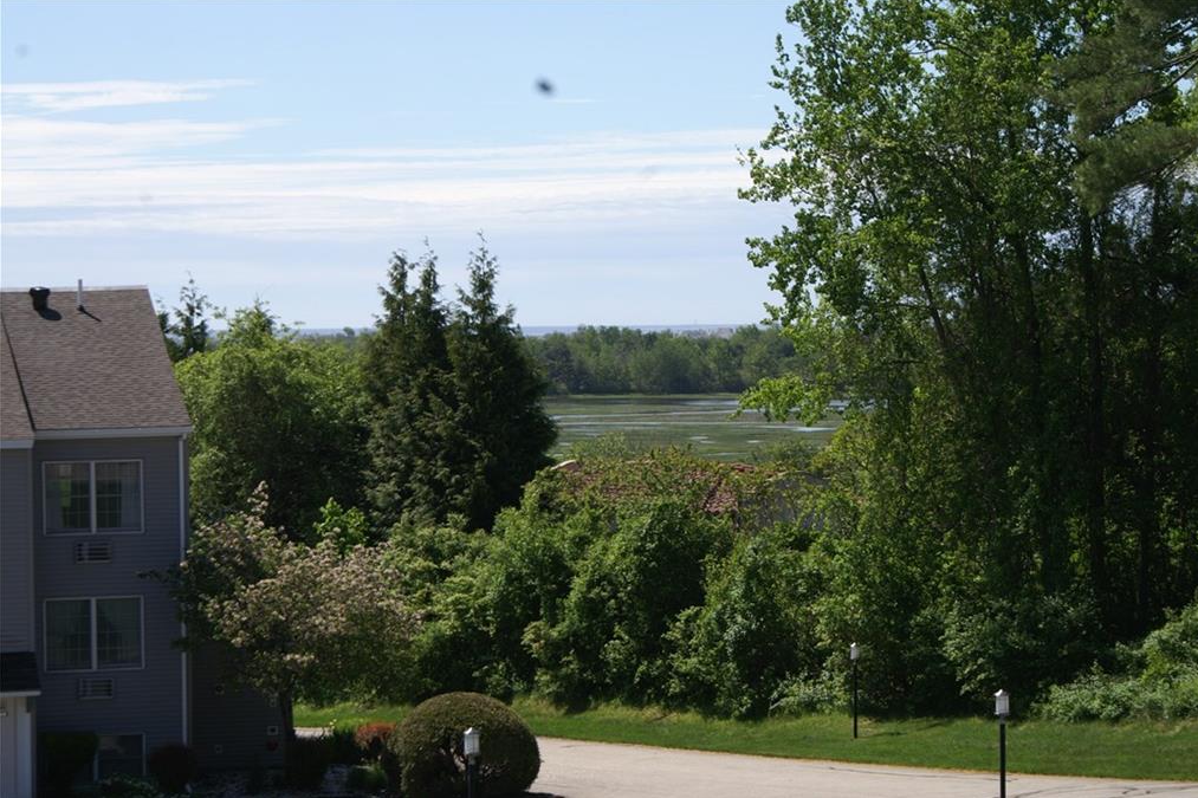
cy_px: 400
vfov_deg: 12.9
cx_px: 604
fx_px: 3527
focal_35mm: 106
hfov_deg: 19.3
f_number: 14
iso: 100
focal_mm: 70
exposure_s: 1/125
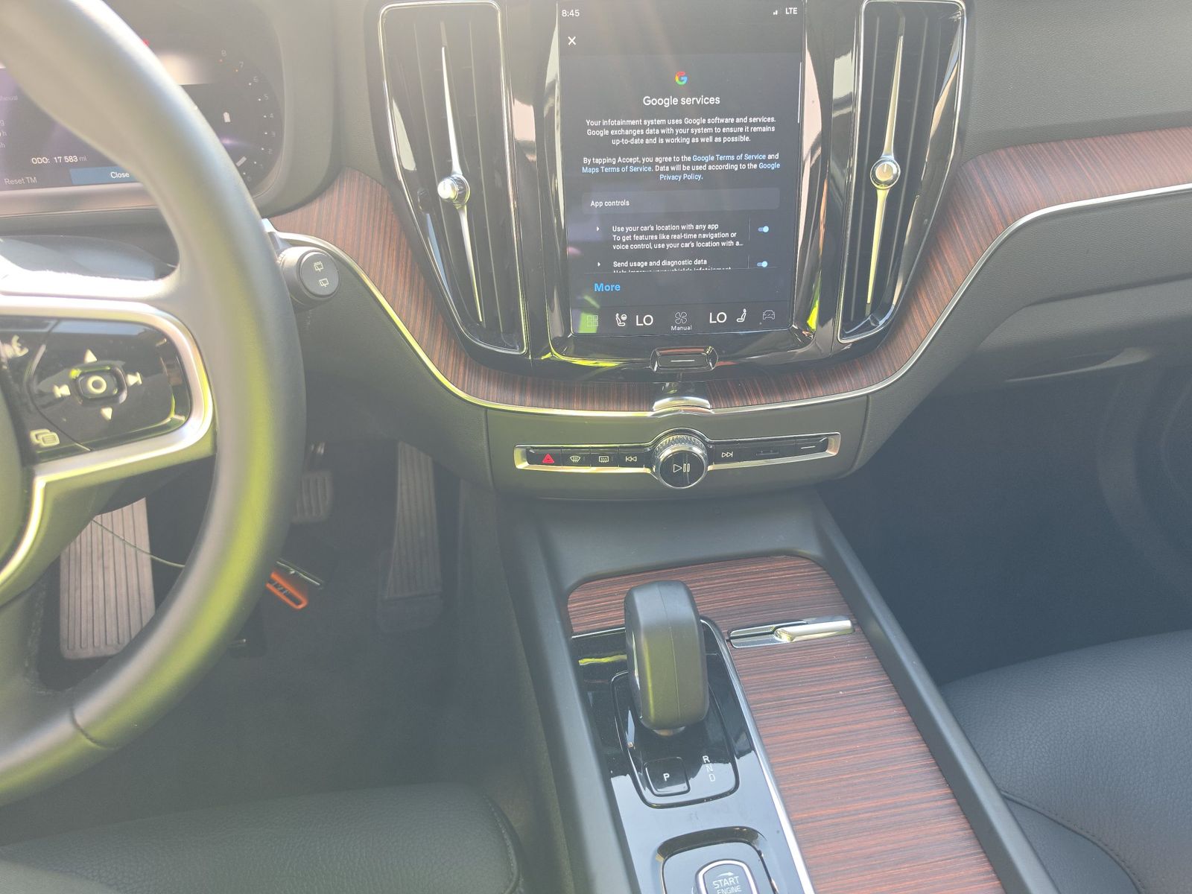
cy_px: 447
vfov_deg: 58.9
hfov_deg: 73.9
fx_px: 792
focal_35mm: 23
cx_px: 596
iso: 27
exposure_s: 1/119
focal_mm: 6.5
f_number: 1.4
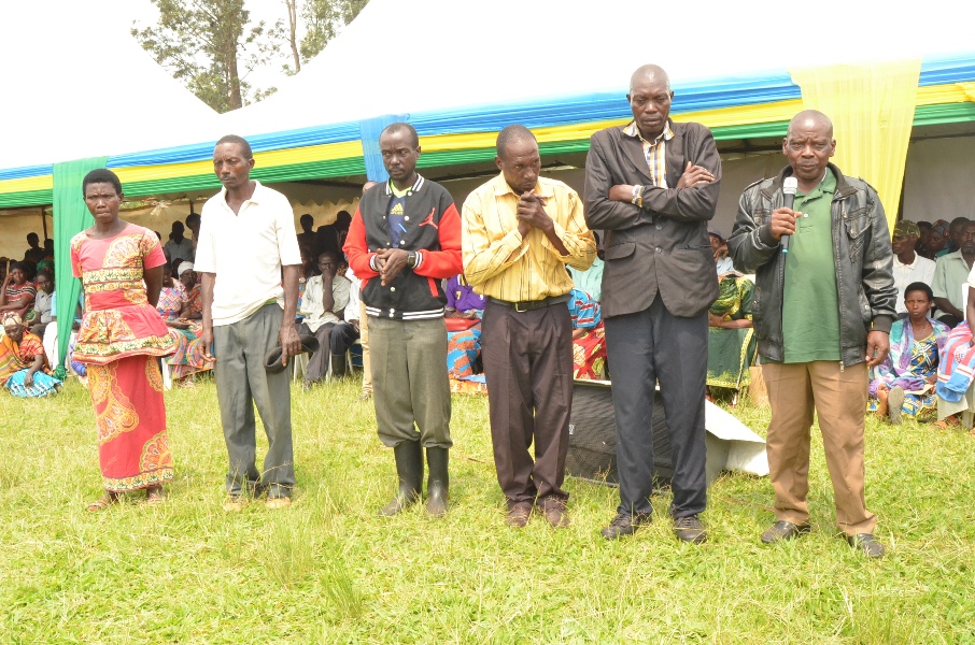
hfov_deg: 55.2
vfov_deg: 38.2
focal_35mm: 34
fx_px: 932
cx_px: 488
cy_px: 322
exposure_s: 1/400
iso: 1600
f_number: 10
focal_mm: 23
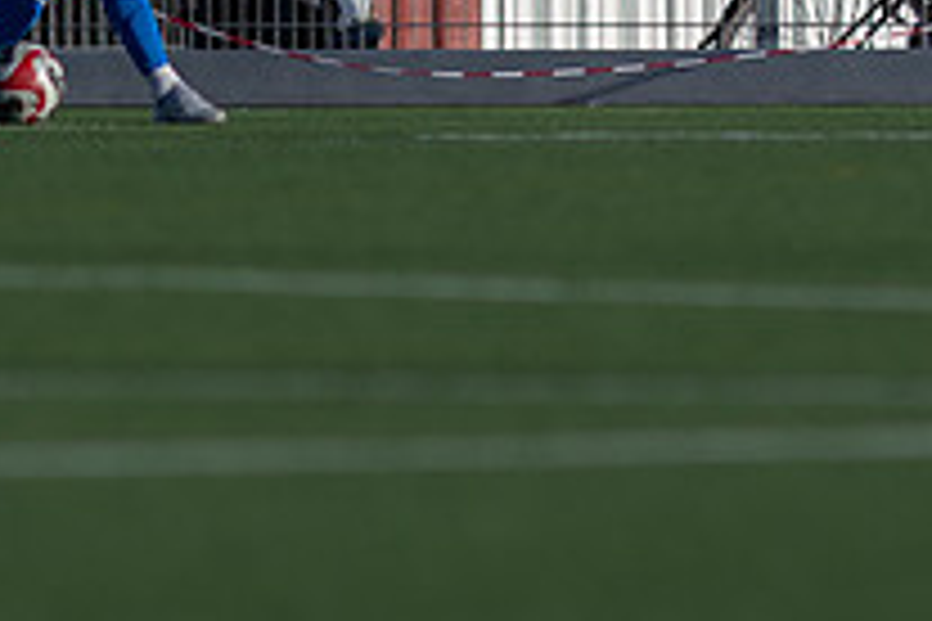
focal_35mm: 1684
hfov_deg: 1.2
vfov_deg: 0.8
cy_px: -164
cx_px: 153
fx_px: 43593
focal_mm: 300
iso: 110
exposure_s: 1/1600
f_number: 3.2
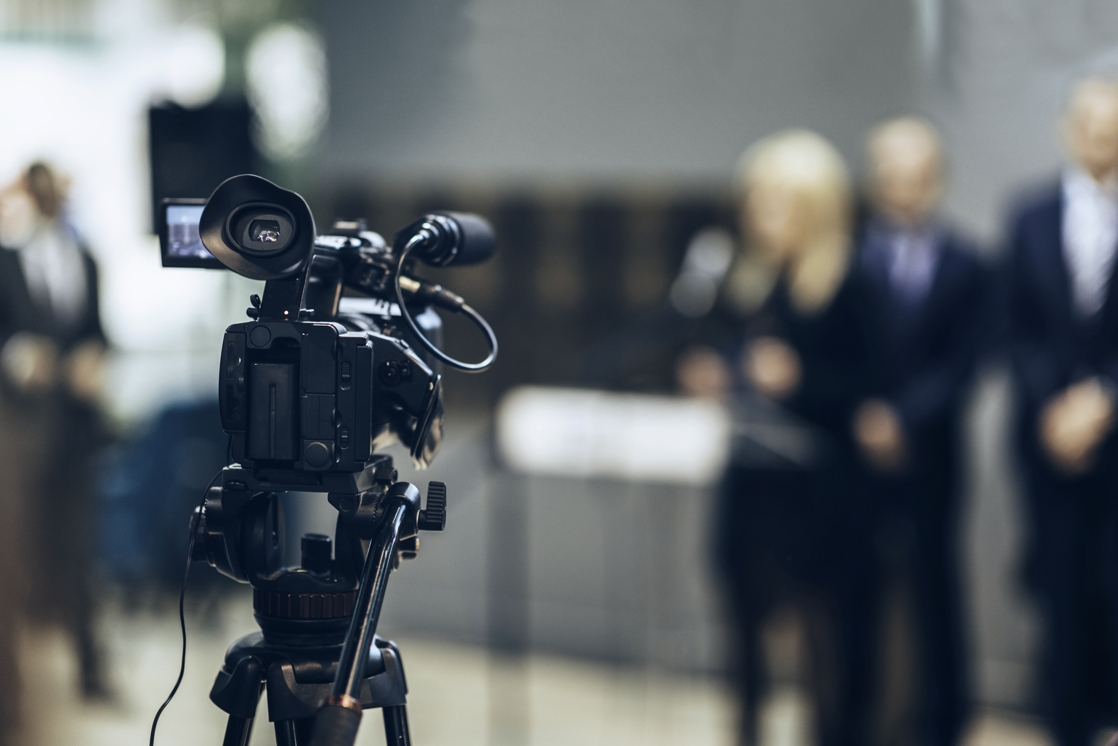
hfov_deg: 23.9
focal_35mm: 85
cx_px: 559
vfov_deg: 16.1
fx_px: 2640
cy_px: 373
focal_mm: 85
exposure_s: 1/200
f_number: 1.8
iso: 400
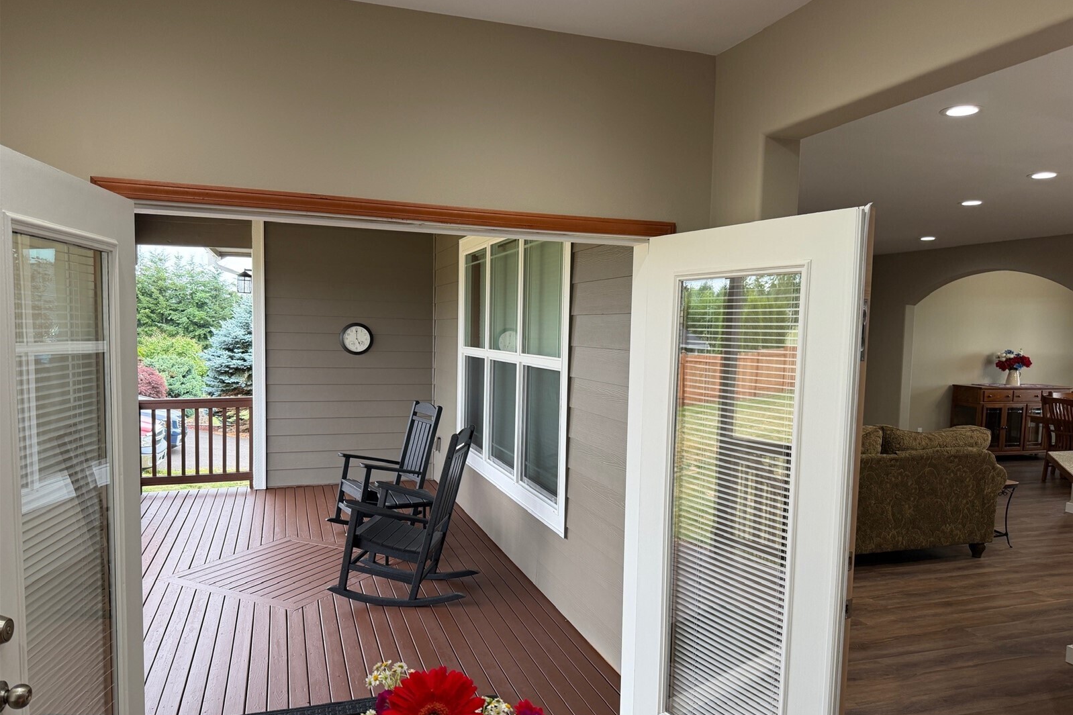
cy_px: 386
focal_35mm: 25
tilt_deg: -4.7
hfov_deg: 71.5
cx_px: 536
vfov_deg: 51.2
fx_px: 745
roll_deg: -0.9
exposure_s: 1/120
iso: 125
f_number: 1.78
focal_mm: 6.76
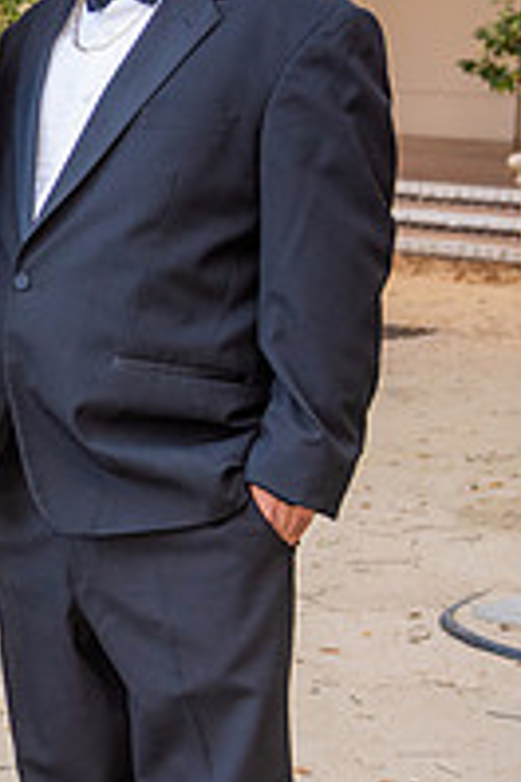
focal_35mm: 129
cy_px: 263
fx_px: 2800
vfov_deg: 15.9
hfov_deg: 10.0
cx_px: -442
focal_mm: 44
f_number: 4.5
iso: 640
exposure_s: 1/200
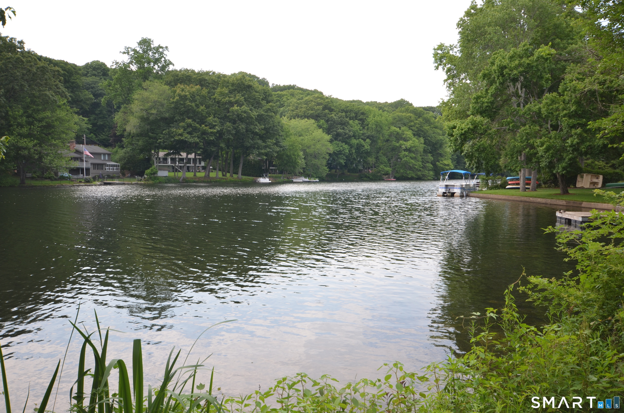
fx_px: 519
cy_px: 206
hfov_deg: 62.0
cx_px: 312
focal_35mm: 30
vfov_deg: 43.4
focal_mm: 20
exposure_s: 1/200
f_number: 7.1
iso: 200
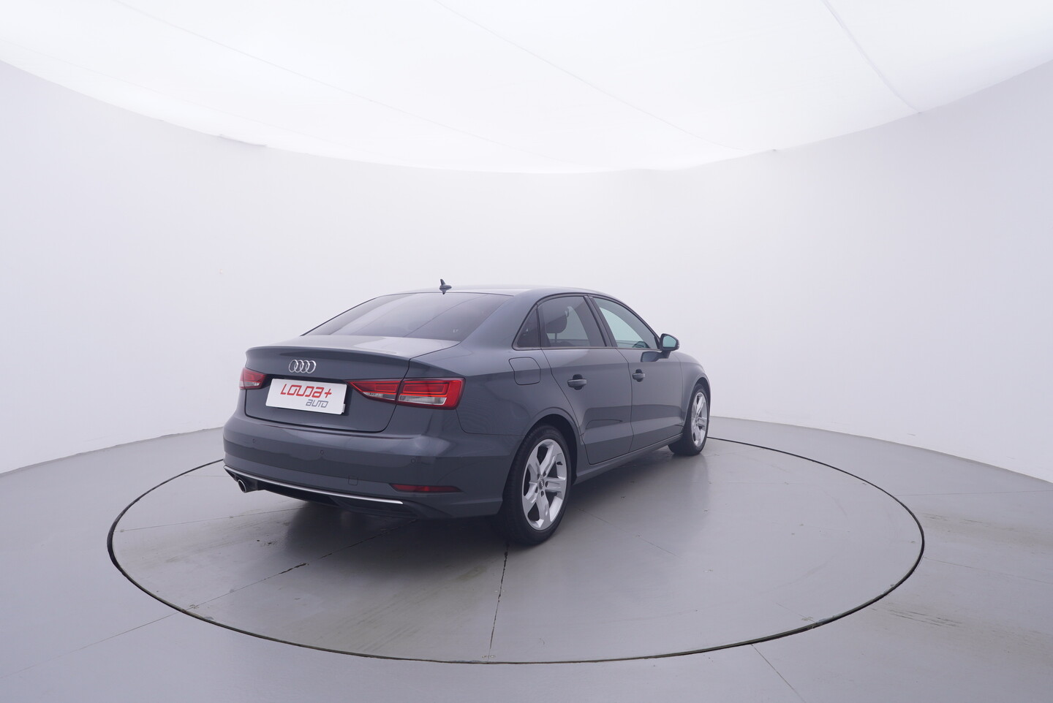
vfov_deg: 56.2
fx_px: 658
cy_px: 352
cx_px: 526
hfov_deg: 77.3
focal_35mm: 22
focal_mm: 15
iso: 200
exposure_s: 1/80
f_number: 5
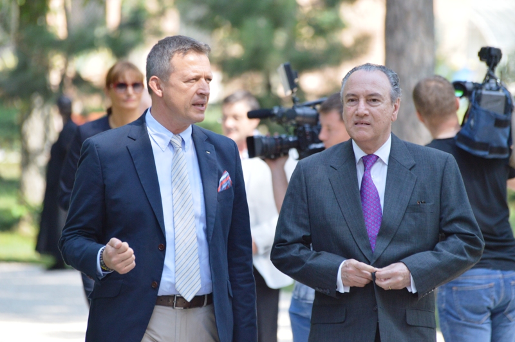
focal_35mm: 405
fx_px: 5789
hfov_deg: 5.1
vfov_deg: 3.4
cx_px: 258
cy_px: 171
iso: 800
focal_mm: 270
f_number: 5.6
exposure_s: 1/640
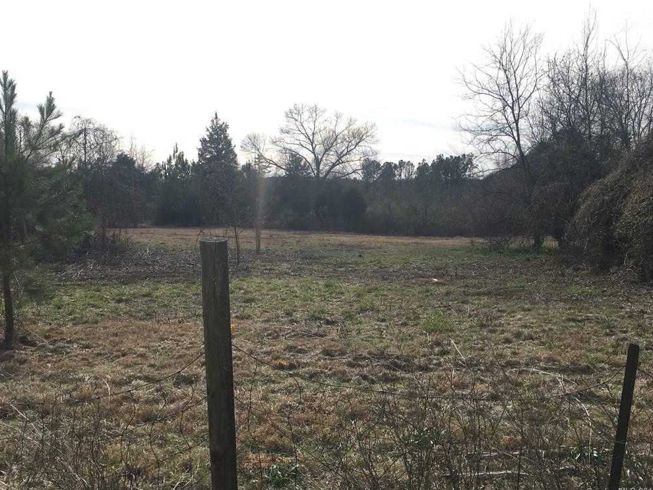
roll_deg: +0.0
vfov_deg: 46.8
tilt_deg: -4.5
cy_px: 244
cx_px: 325
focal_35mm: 30
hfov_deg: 60.0
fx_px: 566
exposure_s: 1/1166
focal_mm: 4.15
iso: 25
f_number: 2.2
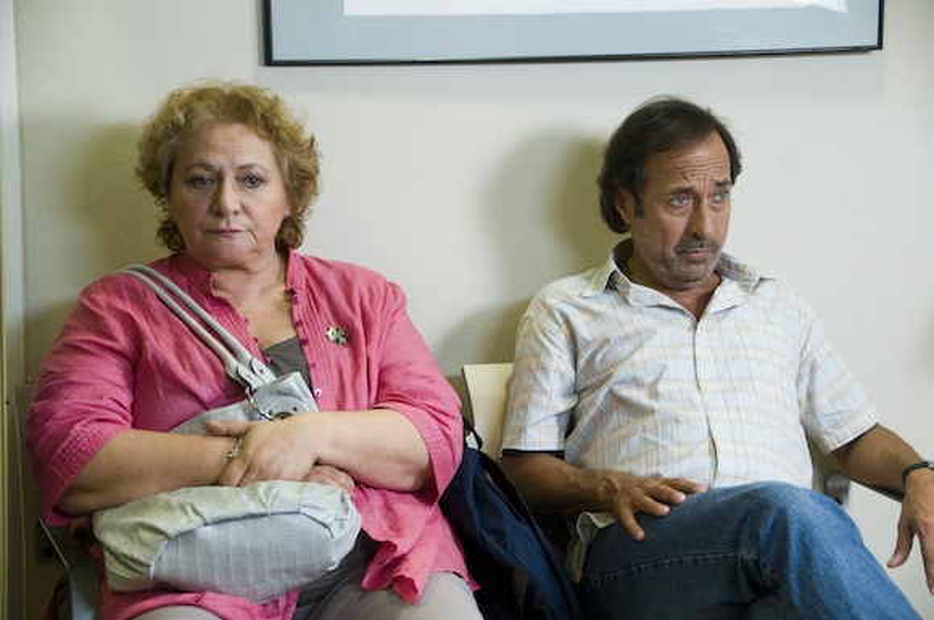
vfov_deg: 14.0
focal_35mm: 98
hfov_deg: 20.9
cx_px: 467
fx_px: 2526
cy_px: 310
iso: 1000
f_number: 5
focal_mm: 65
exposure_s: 1/100
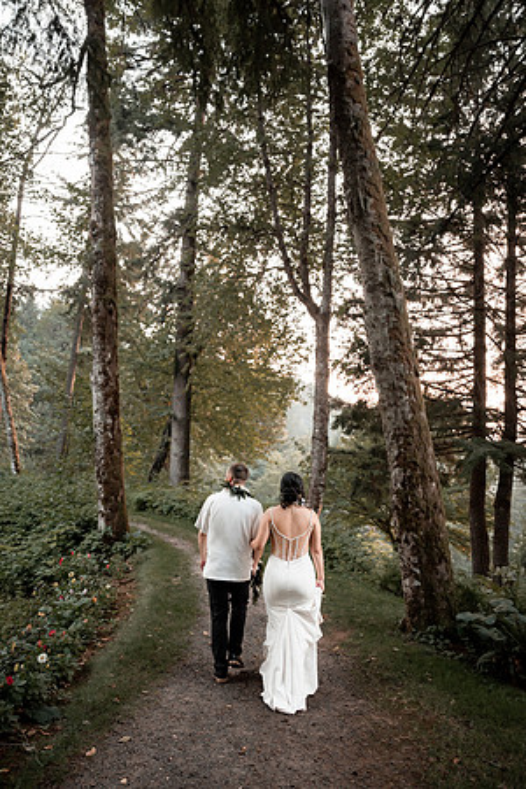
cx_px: 263
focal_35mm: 24
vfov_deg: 73.7
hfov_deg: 53.1
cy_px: 394
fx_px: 526
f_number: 2.8
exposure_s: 1/400
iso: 1250
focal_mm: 24
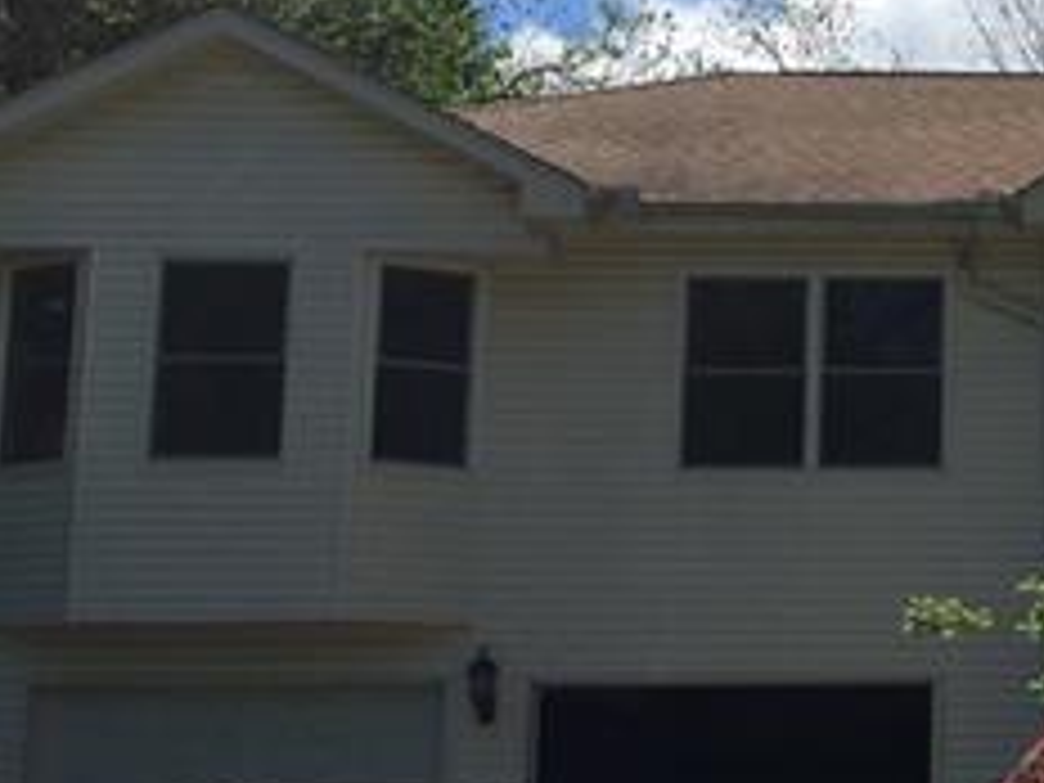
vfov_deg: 18.4
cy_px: 450
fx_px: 2413
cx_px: 1143
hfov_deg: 23.0
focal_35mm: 80
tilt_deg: +7.8
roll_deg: -1.6
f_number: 2.2
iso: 32
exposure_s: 1/2198
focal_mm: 4.15
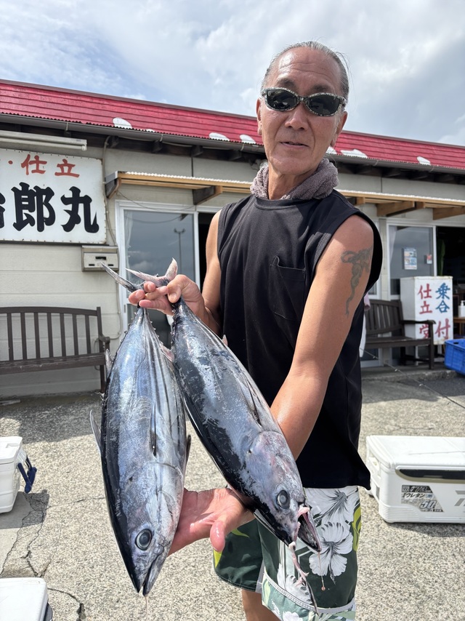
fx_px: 466
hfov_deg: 53.0
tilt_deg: -0.8
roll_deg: +1.0
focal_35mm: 26
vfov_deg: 67.3
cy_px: 310
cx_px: 232
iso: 50
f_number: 1.6
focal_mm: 5.96
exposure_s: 1/2639
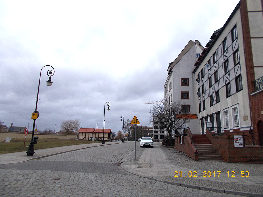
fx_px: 198
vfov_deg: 53.1
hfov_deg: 67.3
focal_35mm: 26
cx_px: 132
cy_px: 98
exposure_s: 1/125
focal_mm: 4.6
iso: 80
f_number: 8
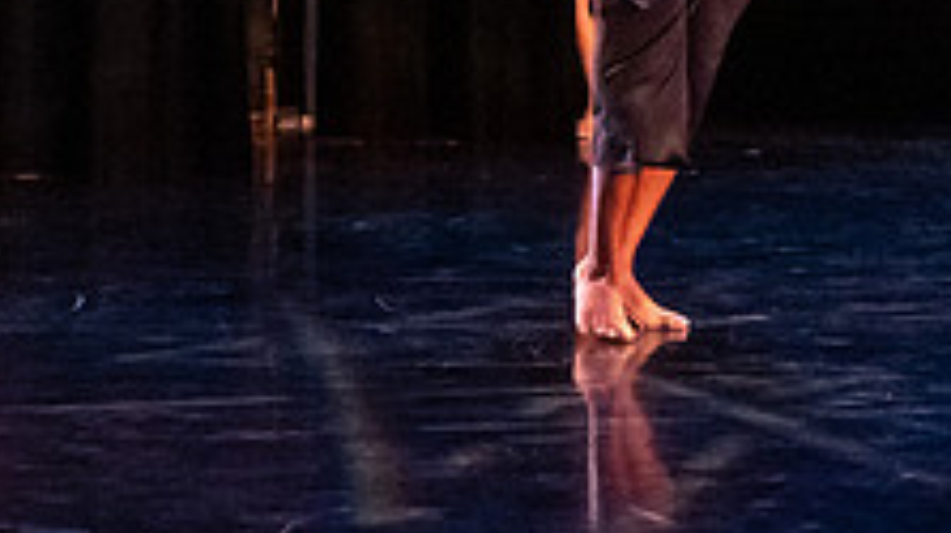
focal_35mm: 136
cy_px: -237
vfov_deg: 8.7
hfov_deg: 15.4
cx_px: 1023
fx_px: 3427
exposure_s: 1/250
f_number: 3.2
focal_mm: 37
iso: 6400
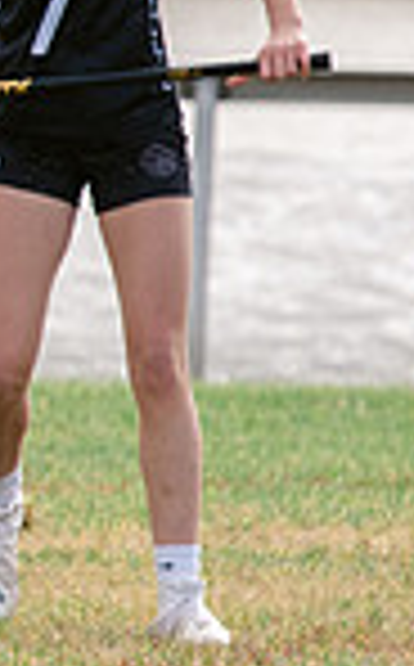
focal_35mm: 1232
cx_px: -1026
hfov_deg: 1.1
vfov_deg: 1.7
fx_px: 22328
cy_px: 231
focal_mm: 200
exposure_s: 1/1250
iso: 400
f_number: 5
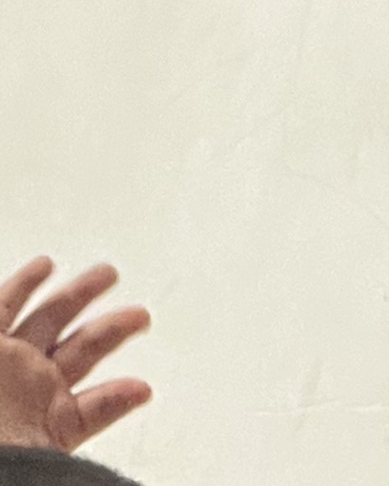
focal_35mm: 174
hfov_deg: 8.6
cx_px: 614
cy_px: 746
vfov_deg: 10.7
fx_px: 2504
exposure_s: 1/25
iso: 400
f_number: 2.2
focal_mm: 2.71
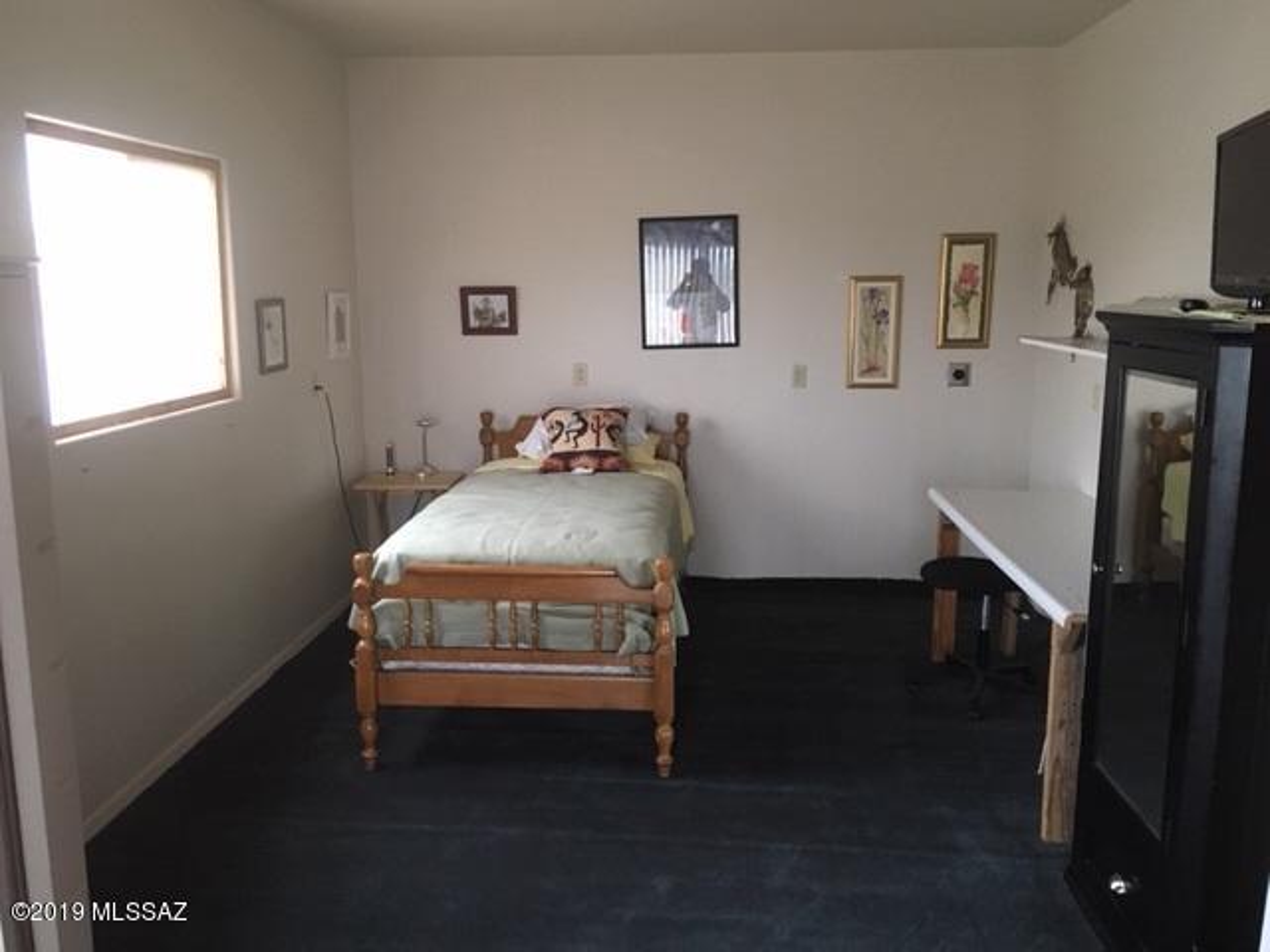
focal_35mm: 29
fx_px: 1064
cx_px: 635
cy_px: 476
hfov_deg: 61.7
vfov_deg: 48.2
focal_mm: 4.15
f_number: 2.2
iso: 200
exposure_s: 1/24
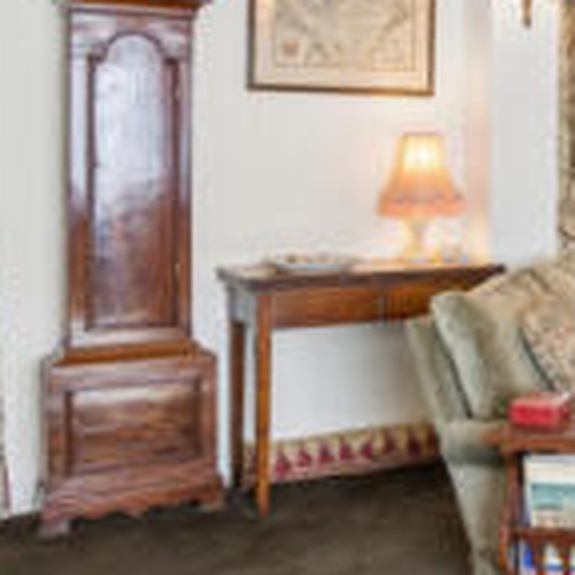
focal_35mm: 62
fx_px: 1165
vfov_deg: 27.2
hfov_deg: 24.6
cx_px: 721
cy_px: 114
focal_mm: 16
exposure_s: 1/50
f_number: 5.6
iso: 640
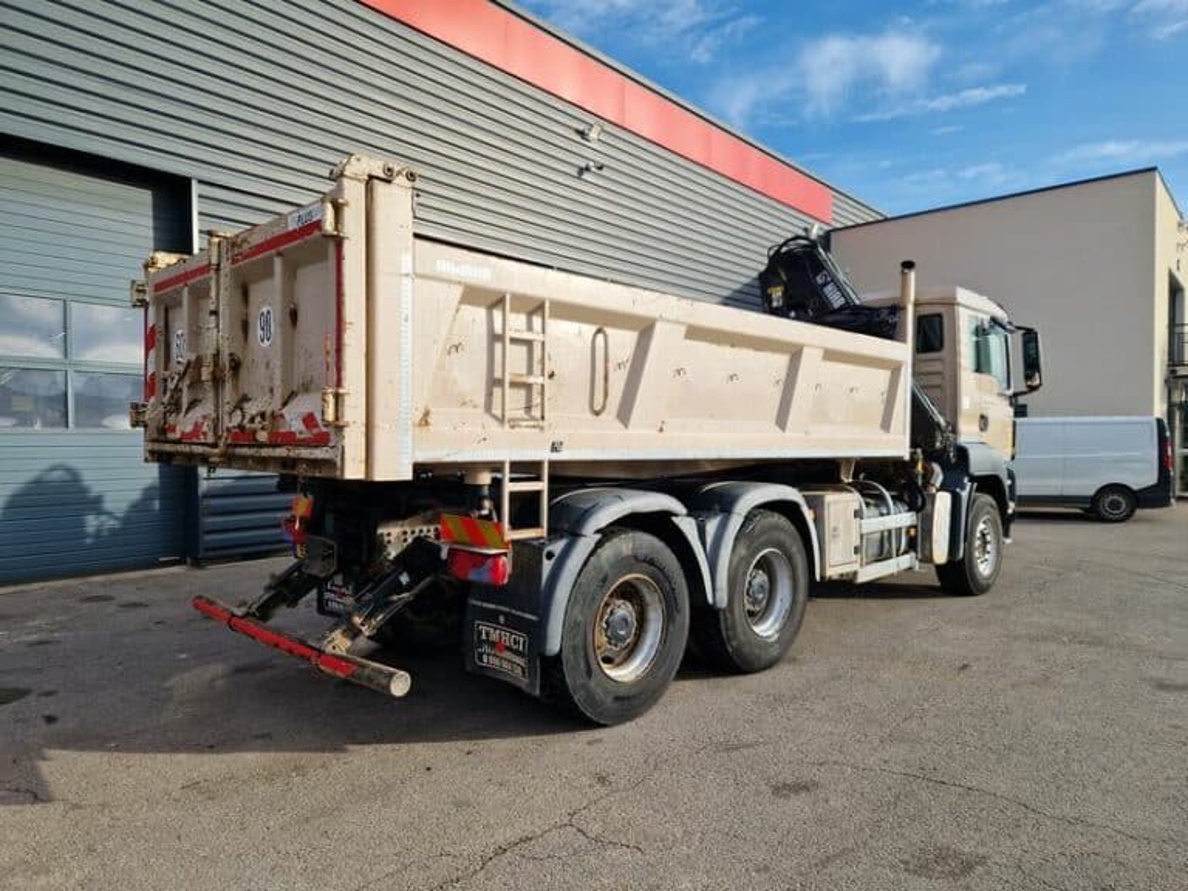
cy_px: 446
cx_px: 594
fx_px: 789
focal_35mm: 23
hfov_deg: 73.9
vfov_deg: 58.9
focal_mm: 5.4
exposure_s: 1/9174
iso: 50
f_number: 1.8
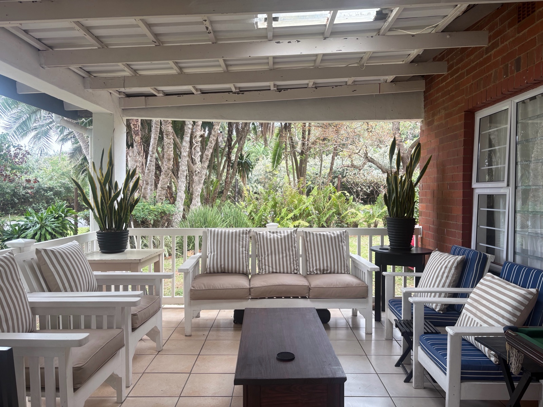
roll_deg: +0.4
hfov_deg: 67.3
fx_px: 408
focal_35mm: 26
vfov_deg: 53.1
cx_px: 272
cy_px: 204
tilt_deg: -1.9
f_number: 1.6
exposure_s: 1/129
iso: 32
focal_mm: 5.96
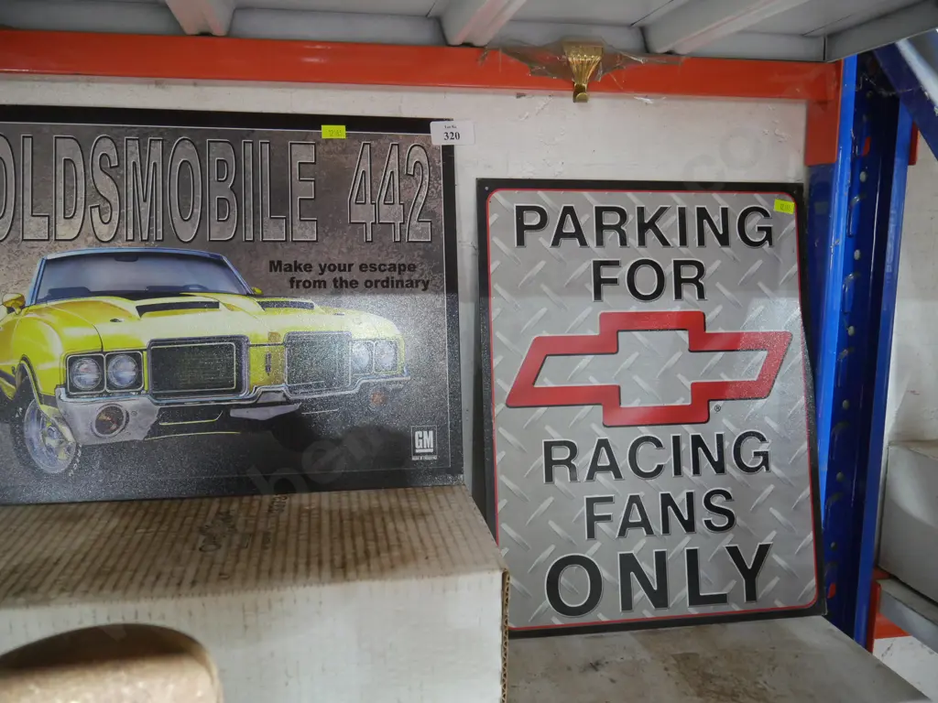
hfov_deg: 63.4
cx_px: 469
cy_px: 352
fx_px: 759
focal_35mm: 28
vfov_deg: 49.7
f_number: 3.5
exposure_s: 1/60
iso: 2000
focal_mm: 14
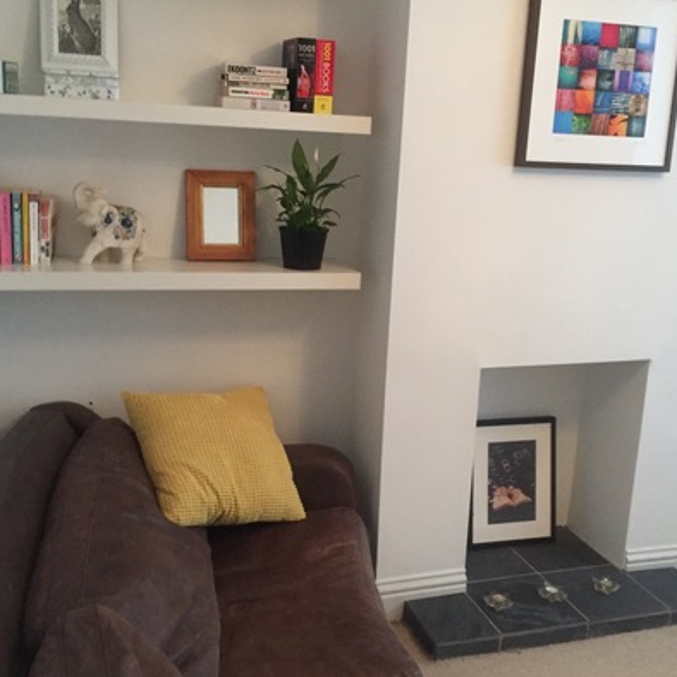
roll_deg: -2.7
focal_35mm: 39
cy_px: 316
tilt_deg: -12.9
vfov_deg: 42.8
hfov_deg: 42.8
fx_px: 863
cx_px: 352
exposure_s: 1/17
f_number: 2.2
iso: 250
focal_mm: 4.15
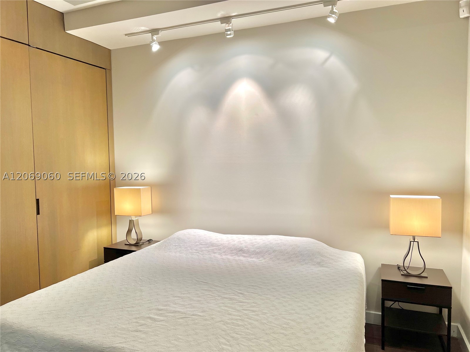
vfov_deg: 53.1
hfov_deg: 67.3
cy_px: 176
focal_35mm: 26
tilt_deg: -4.3
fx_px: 353
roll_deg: +0.8
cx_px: 235
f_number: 1.5
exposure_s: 1/120
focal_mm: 5.7
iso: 100
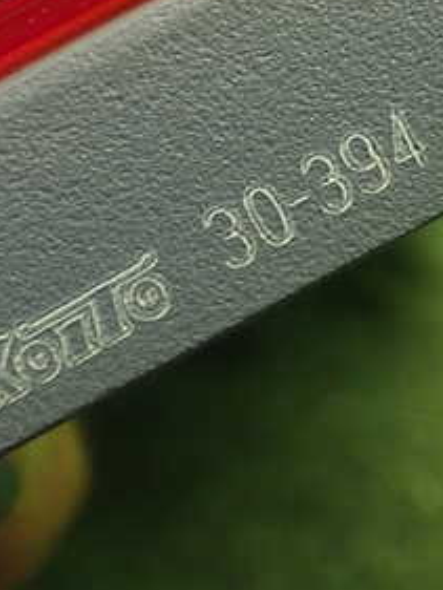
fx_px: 1091
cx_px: 386
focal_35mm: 64
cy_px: 139
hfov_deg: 22.5
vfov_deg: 29.7
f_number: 2.3
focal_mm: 5.4
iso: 800
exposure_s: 1/50
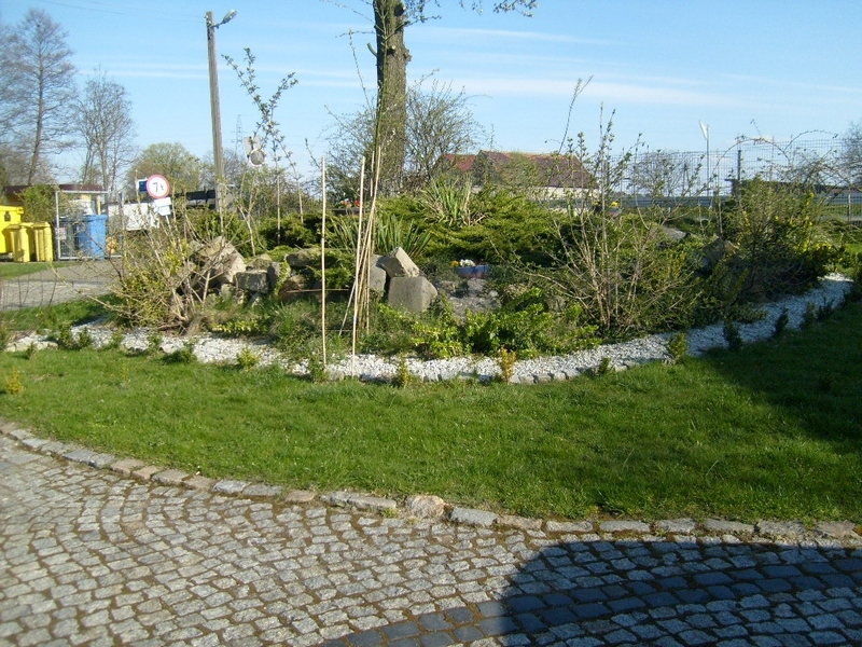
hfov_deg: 52.6
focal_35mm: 35
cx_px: 431
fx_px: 872
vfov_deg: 40.7
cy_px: 324
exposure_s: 1/180
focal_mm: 5.8
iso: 80
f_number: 7.1
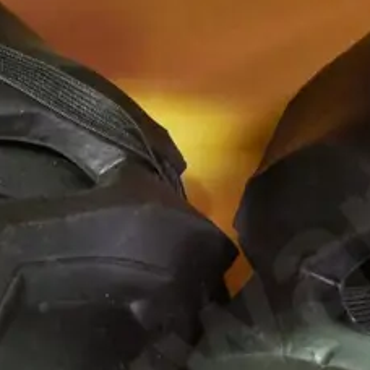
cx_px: 258
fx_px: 1729
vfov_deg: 12.1
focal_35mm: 143
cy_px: 318
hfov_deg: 12.2
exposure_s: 1/15
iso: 3200
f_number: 3.9
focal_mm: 18
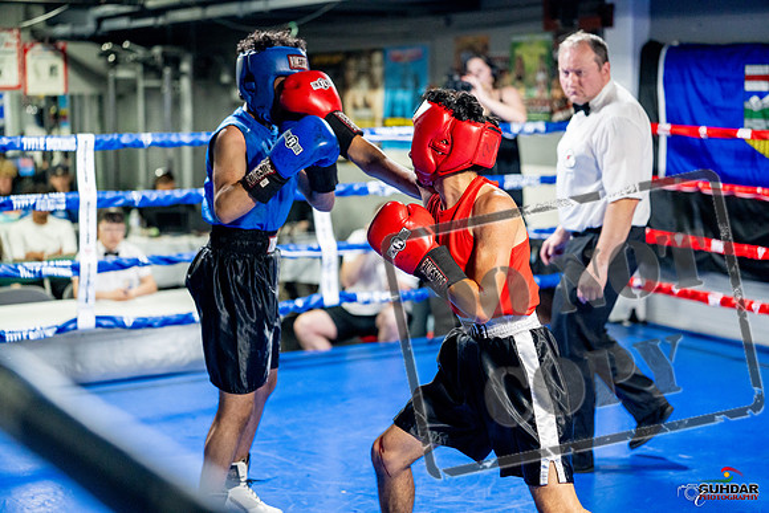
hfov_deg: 32.4
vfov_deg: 21.9
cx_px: 384
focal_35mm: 62
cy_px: 256
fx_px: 1325
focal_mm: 62
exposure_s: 1/800
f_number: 2
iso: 4000
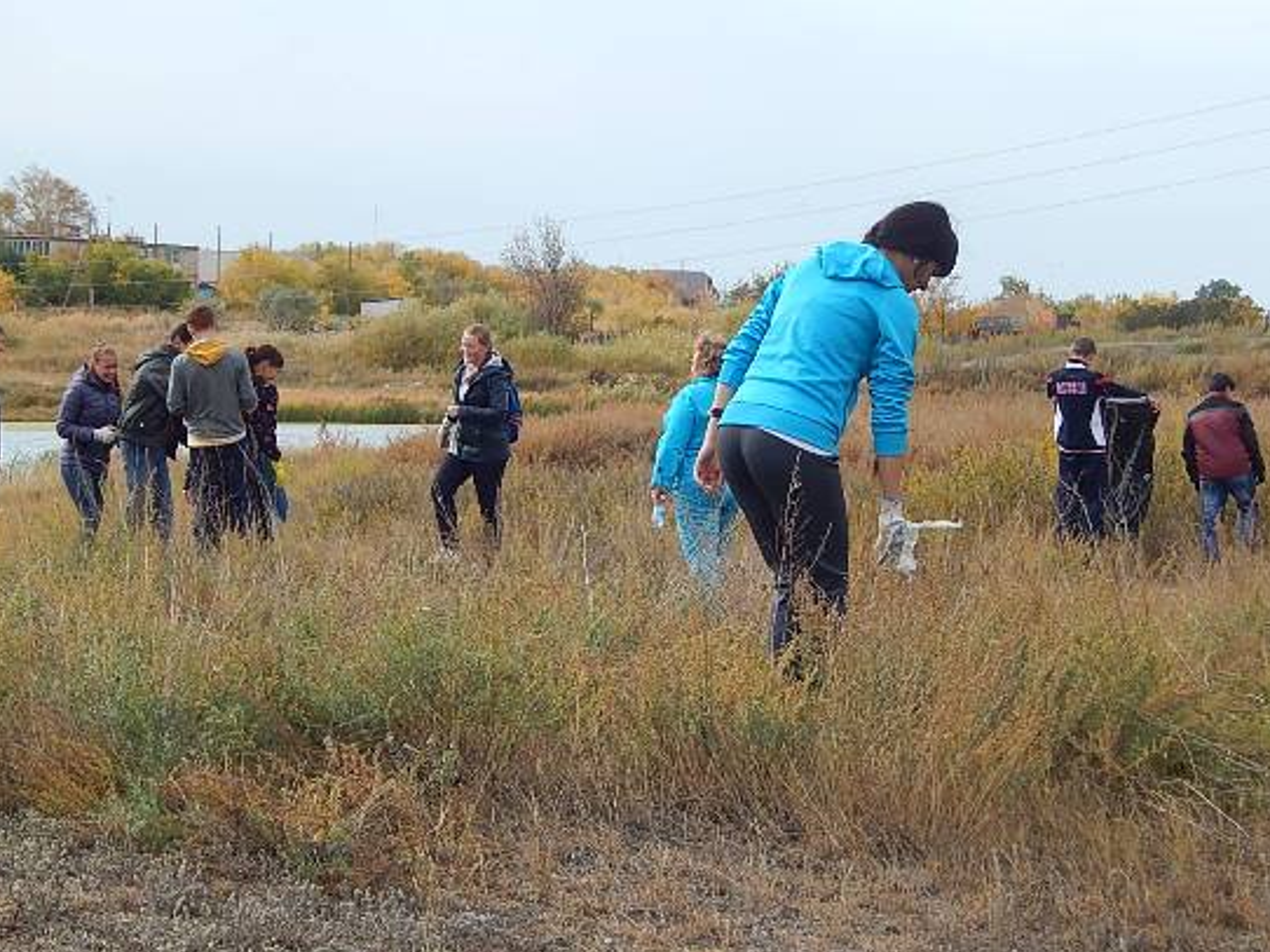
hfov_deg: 17.7
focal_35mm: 111
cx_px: 614
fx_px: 4071
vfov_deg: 13.3
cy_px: 560
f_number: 4.4
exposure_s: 1/500
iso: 125
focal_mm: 16.6
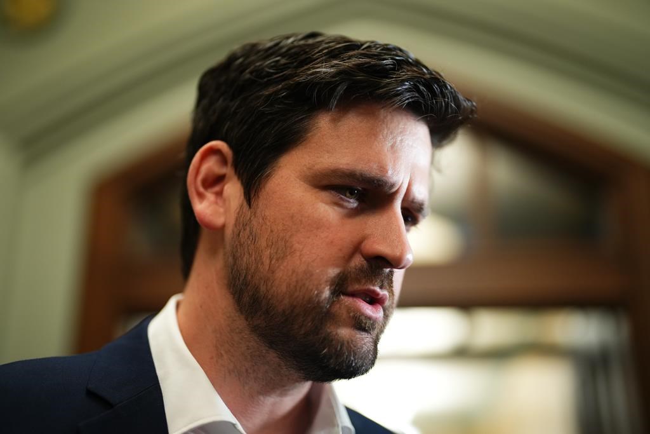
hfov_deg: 39.6
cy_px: 217
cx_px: 325
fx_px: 903
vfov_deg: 27.0
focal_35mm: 50
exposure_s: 1/250
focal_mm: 50
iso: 800
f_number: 1.2
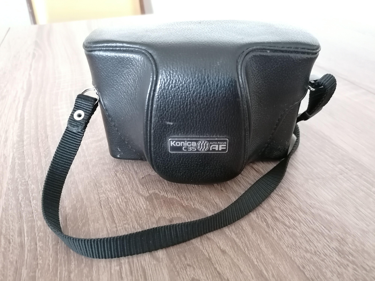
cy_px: 140
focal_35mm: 27
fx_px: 292
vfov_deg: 51.4
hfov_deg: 65.3
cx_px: 188
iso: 1000
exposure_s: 1/16.7
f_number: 1.8
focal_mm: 4.75
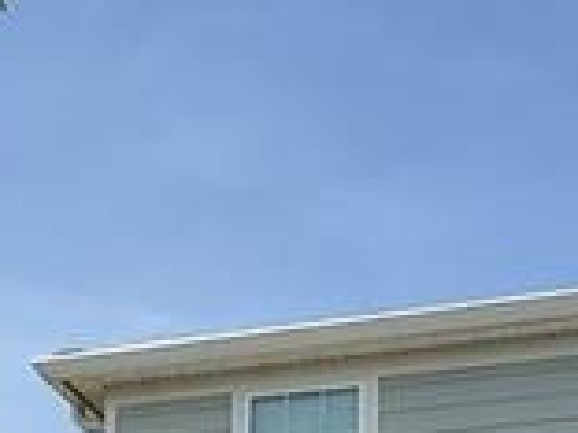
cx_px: 319
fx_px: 1536
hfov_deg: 21.3
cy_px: 829
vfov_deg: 13.9
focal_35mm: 92
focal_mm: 2.22
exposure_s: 1/2611
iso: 50
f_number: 2.2
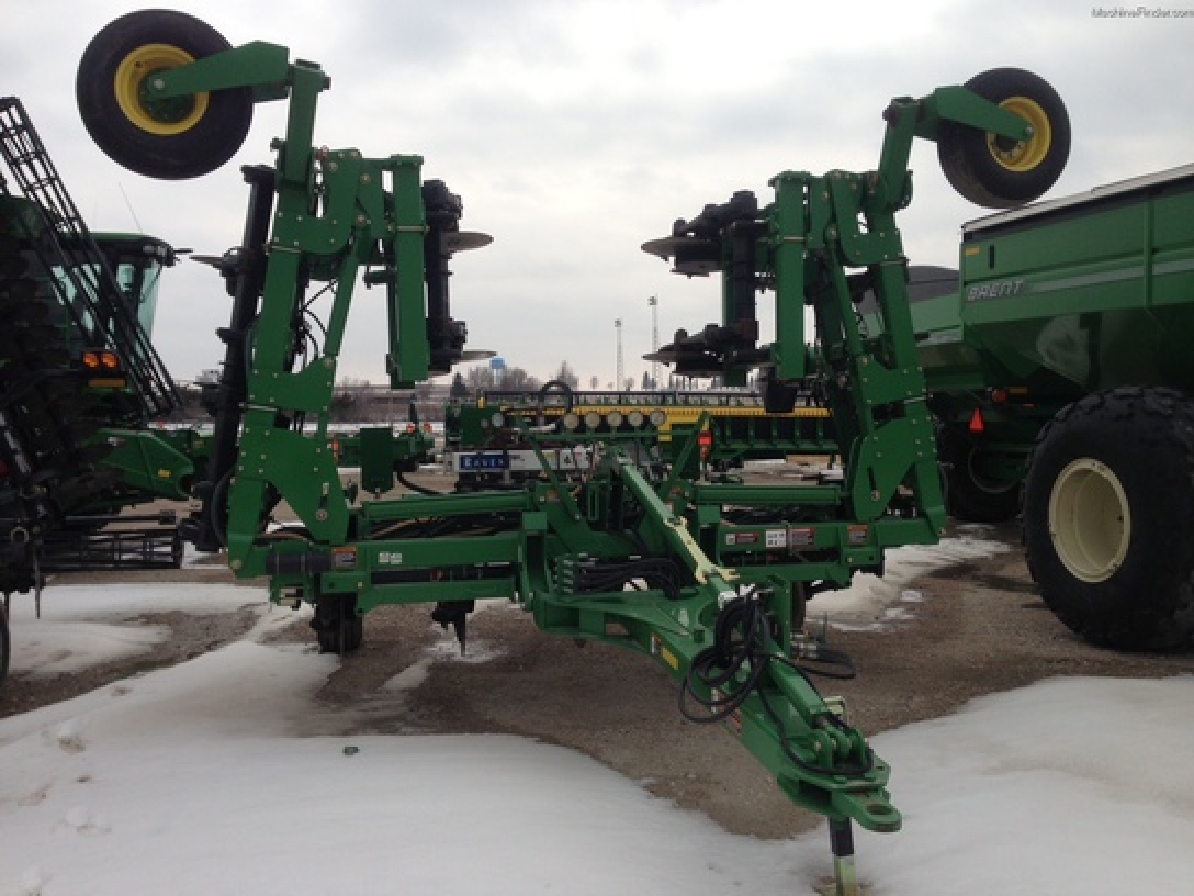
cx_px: 597
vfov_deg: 42.9
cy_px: 448
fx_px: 1138
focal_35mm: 33
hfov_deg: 55.4
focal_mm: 4.13
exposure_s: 1/1550
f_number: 2.4
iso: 50
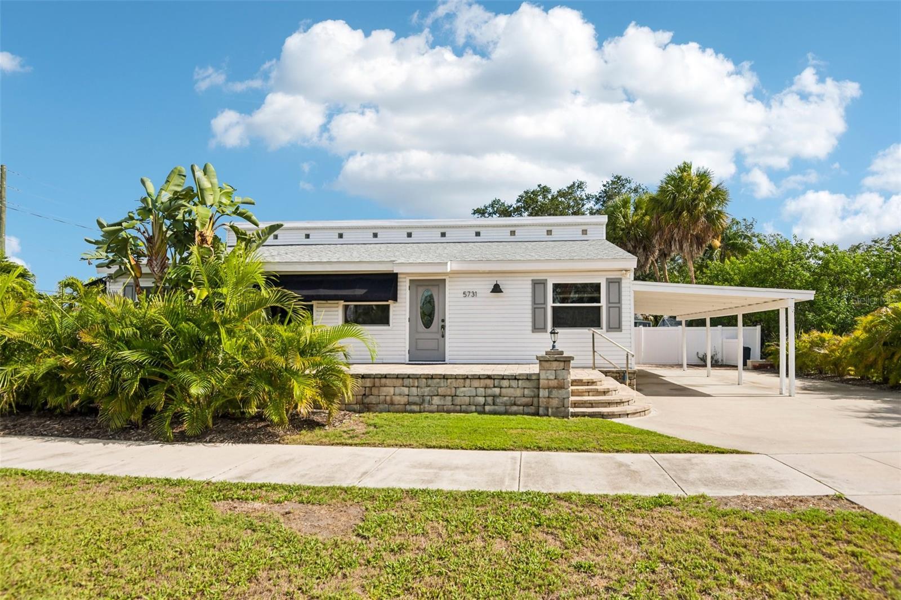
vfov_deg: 73.7
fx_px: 400
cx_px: 450
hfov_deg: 96.7
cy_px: 300
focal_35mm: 16
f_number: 8
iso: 400
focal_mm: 16
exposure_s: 1/1600
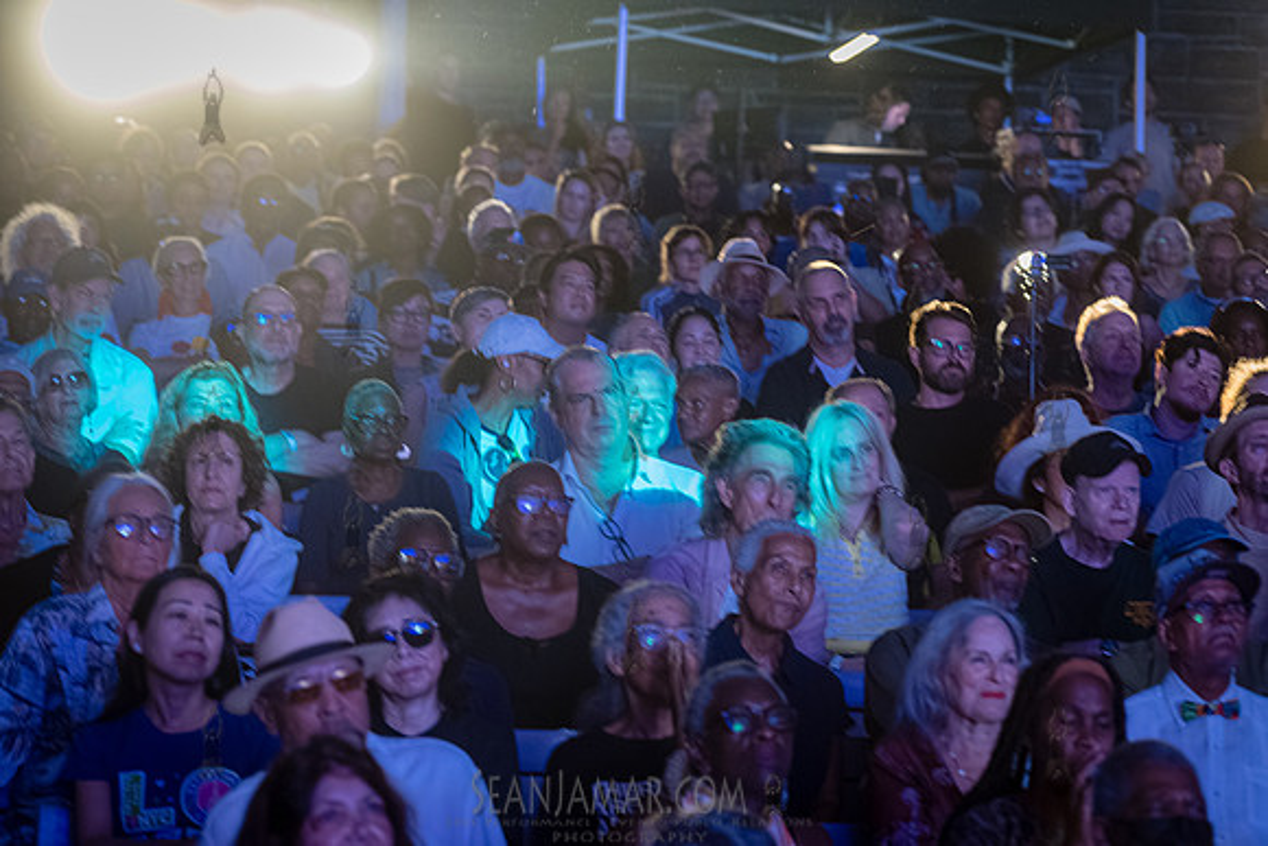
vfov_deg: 10.2
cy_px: 423
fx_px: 4756
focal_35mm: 135
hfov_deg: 15.2
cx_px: 634
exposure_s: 1/30
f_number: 4.5
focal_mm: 135
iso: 5000
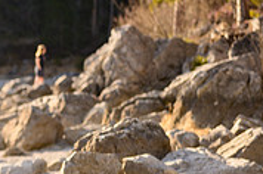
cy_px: 72
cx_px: -142
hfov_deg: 7.2
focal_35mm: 281
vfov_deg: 4.9
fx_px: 2049
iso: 125
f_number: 4.5
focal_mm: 86
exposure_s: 1/640
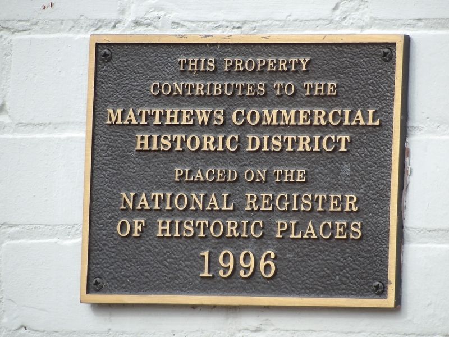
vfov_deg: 1.8
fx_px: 10999
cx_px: 224
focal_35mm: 848
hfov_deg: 2.3
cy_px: 168
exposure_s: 1/280
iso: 100
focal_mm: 152.1
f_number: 4.8
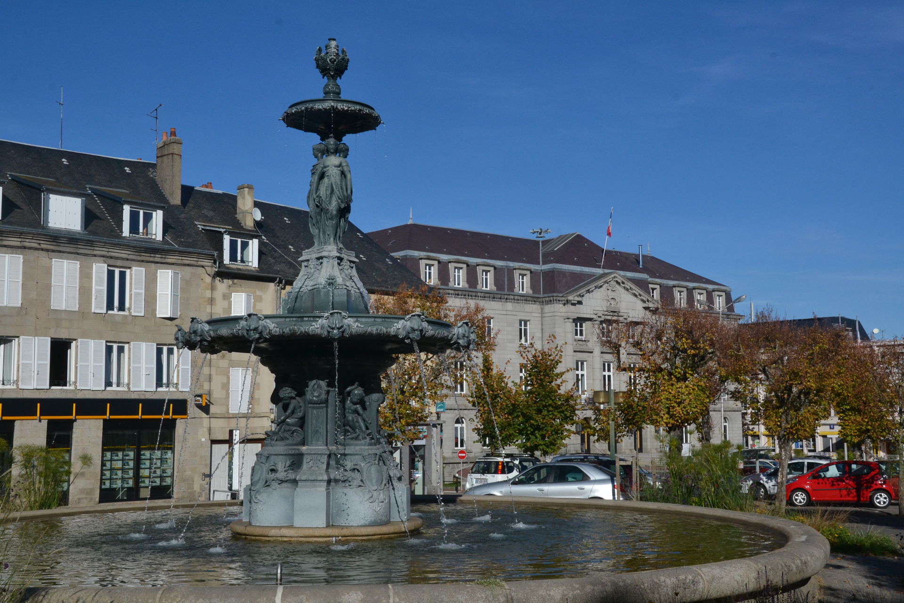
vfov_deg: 29.9
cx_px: 452
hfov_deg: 43.6
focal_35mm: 45
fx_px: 1130
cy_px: 302
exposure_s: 1/1000
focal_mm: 30
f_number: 16
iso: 800
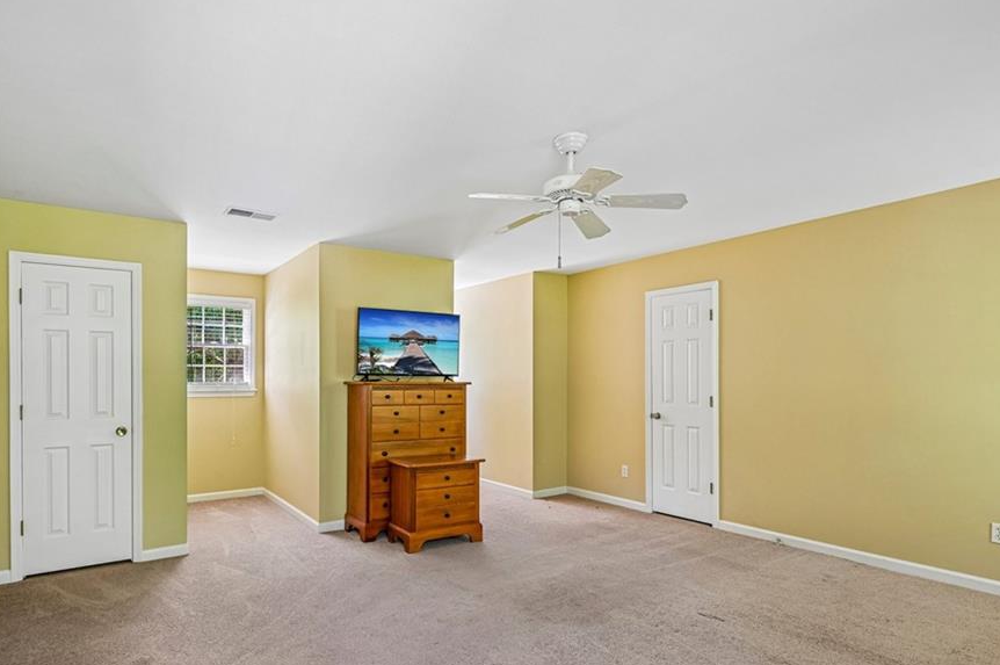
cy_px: 362
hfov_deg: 85.0
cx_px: 456
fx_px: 544
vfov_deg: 62.8
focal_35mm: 20
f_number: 8
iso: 400
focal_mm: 16.5
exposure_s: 1/15
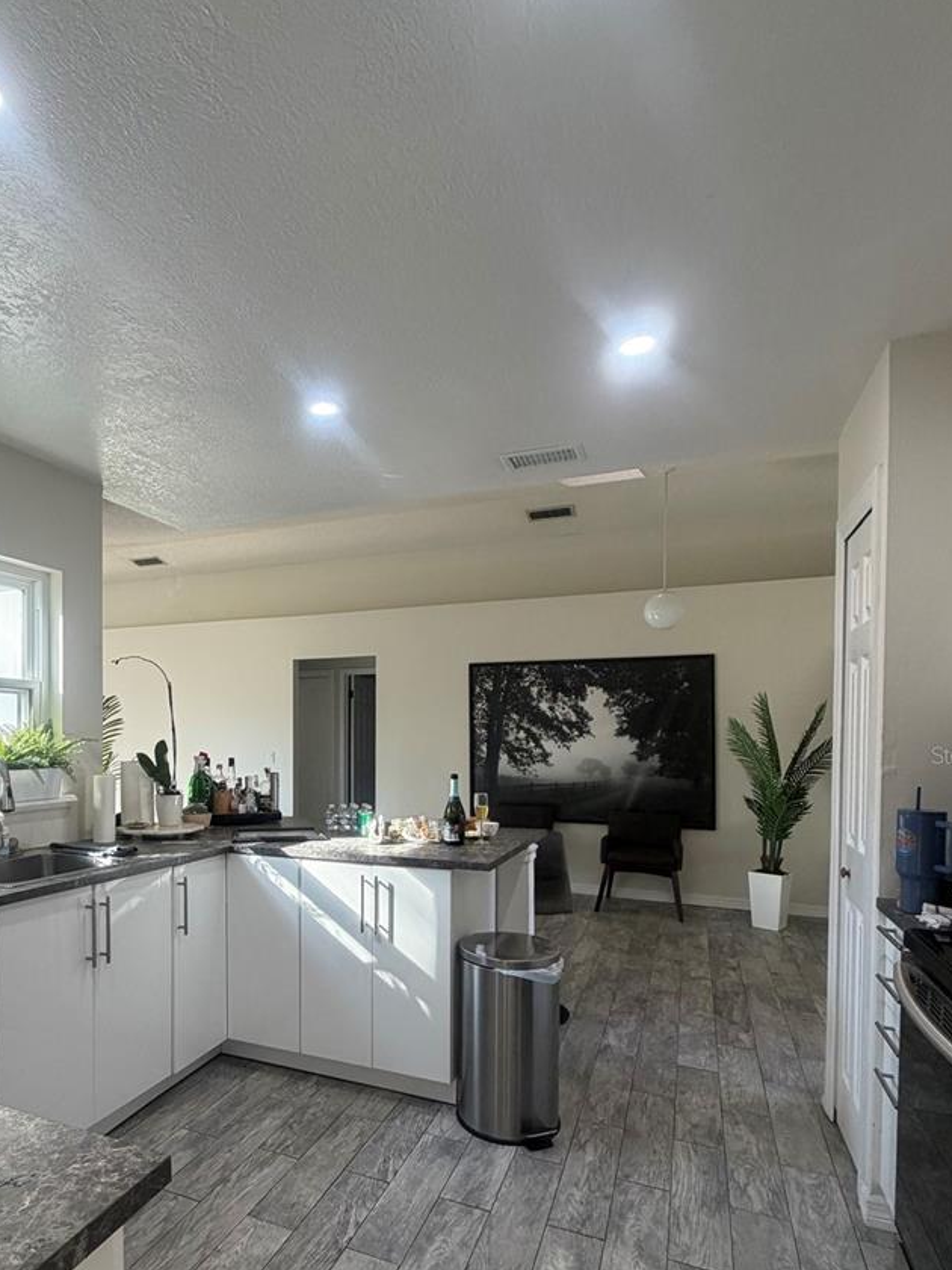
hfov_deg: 65.0
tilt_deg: -1.2
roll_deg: -0.6
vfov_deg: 80.9
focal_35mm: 20
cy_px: 754
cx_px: 358
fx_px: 733
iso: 160
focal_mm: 2.22
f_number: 2.2
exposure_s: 1/120
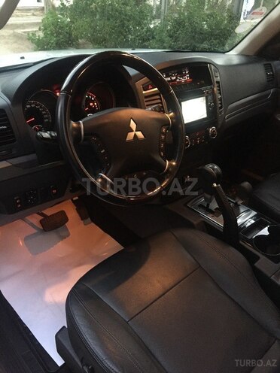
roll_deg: -3.2
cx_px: 140
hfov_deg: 48.2
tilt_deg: -30.7
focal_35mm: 29
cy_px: 186
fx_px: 313
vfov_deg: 61.7
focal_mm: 4.15
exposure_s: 1/17
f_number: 2.2
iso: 500
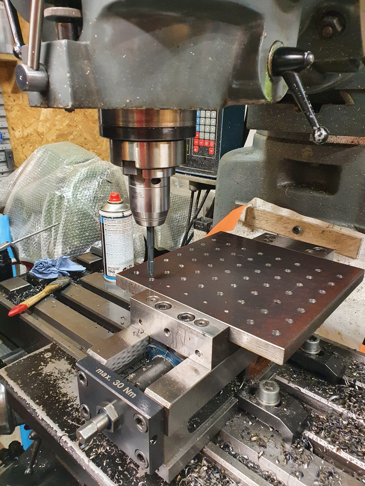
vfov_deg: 67.3
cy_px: 243
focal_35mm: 26
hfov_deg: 53.1
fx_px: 366
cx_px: 182
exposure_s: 1/50
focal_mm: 4.32
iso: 640
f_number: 2.4
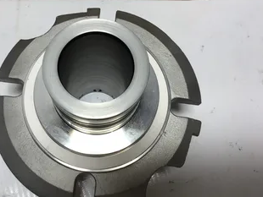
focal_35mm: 40
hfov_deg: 46.4
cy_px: 84
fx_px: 304
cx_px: 100
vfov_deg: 35.9
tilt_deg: -72.5
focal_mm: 3.3
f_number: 2.4
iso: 25
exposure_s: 1/130
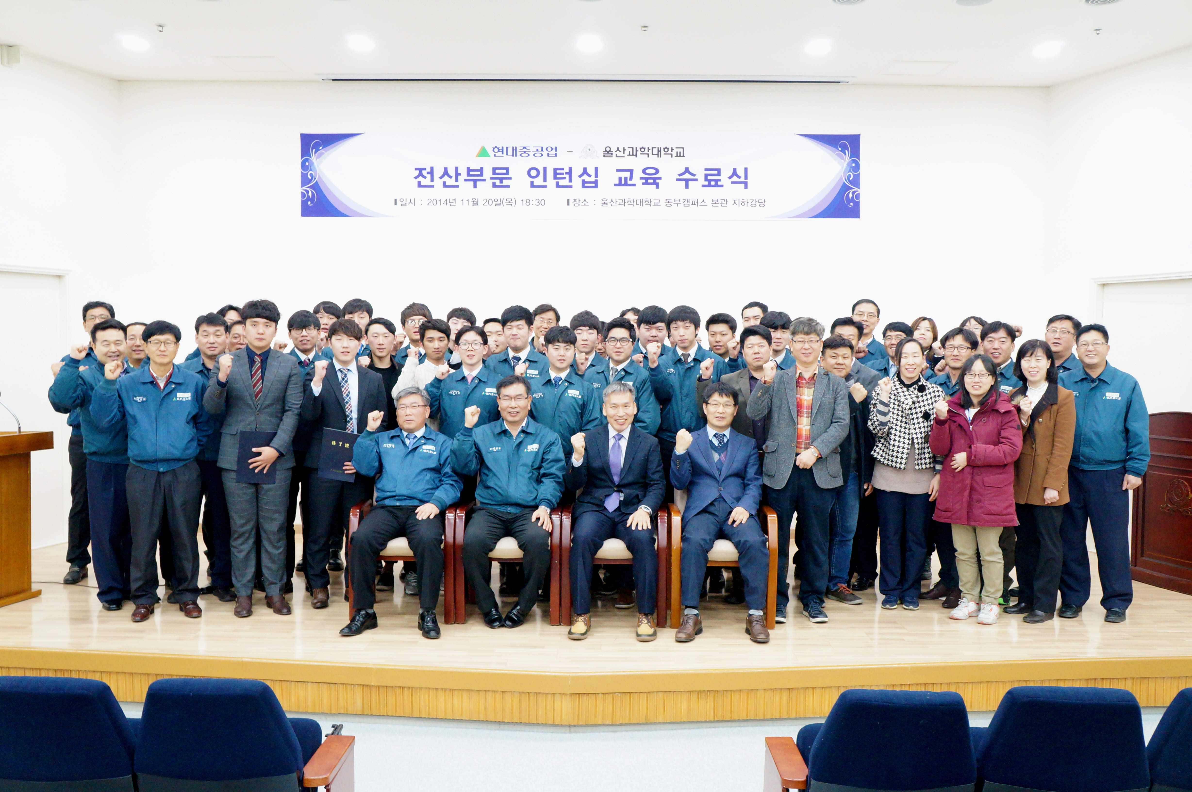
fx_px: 1091
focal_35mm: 33
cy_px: 396
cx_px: 596
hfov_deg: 57.3
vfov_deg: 39.9
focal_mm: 22
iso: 3200
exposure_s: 1/40
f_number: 6.3
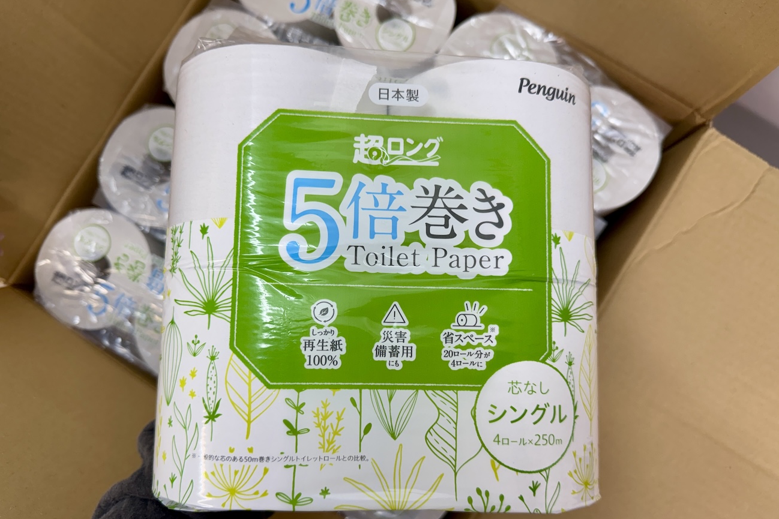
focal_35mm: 25
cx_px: 390
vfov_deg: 51.2
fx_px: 541
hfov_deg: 71.5
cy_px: 290
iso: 80
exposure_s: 1/100
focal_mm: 6.76
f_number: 1.78
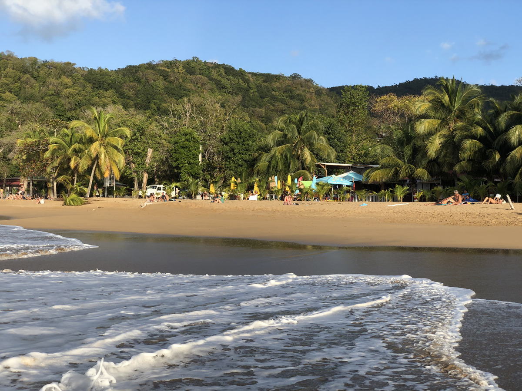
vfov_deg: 28.0
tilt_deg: +1.1
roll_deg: +0.0
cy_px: 196
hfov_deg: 36.8
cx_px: 261
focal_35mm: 52
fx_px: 784
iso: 16
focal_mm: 6
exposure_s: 1/774
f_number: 2.4
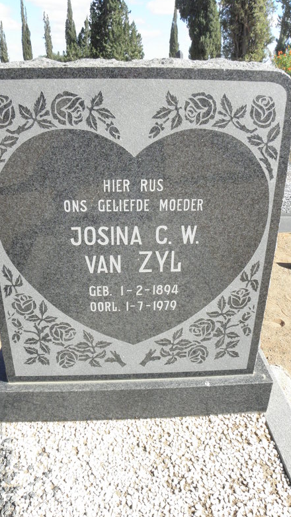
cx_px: 145
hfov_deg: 40.2
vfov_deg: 66.0
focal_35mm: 29
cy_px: 256
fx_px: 397
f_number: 6.3
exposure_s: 1/400
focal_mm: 4.6
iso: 200
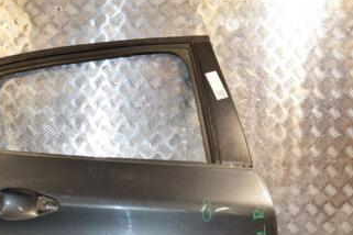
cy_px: 213
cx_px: 110
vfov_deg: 22.4
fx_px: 578
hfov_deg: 33.6
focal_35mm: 59
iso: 800
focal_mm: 21
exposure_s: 1/200
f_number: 5
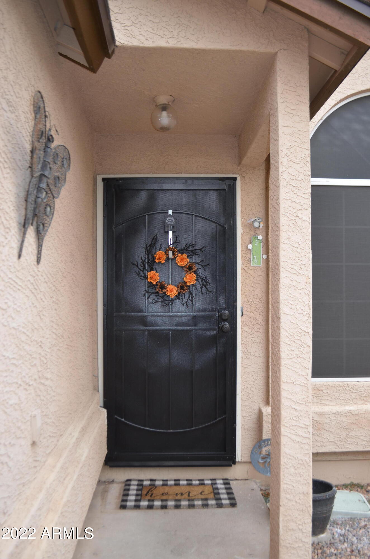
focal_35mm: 30
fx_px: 465
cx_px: 185
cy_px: 280
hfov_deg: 43.4
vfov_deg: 62.0
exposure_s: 1/125
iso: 220
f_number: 3.8
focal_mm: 20
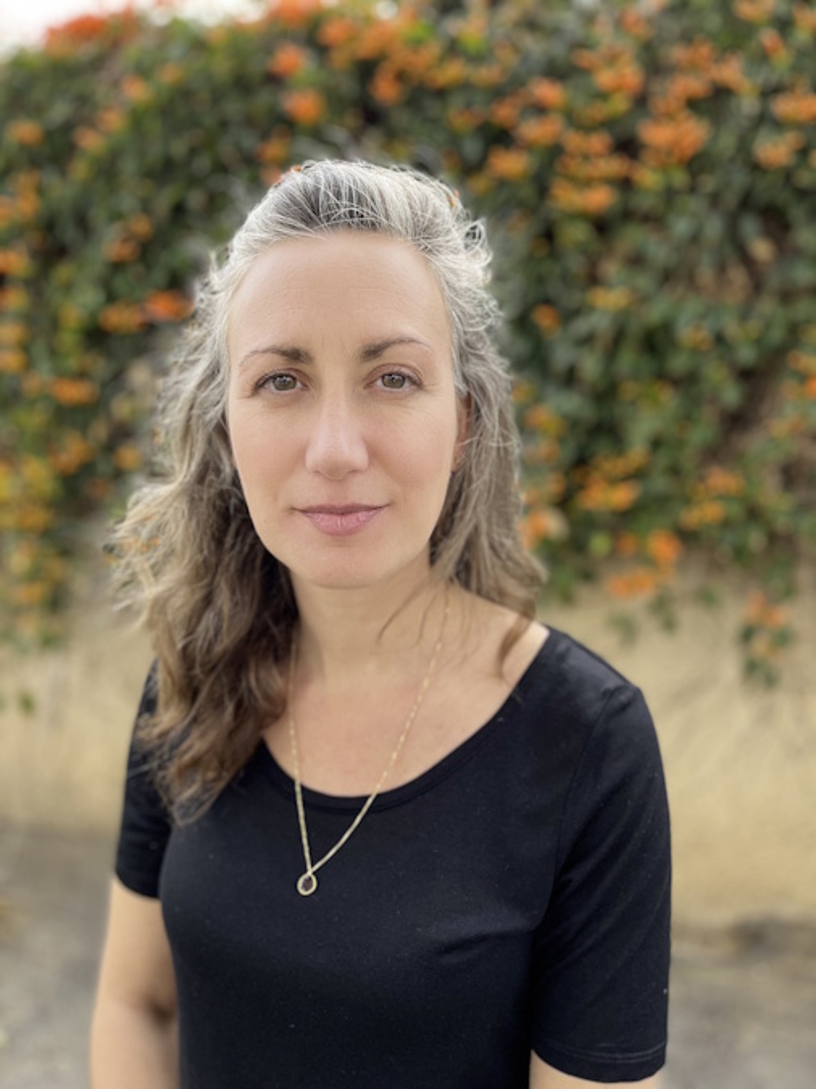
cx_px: 408
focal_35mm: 26
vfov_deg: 67.3
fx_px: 817
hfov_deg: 53.0
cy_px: 544
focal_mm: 5.1
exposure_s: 1/586
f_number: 1.6
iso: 50
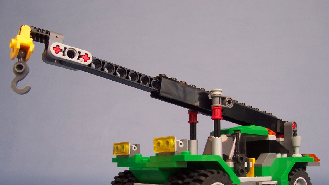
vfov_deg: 28.8
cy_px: 124
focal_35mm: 41
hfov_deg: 49.4
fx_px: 358
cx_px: 162
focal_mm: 5.6
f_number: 2.8
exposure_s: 1/180
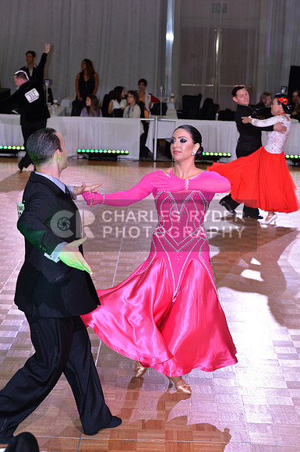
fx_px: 1128
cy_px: 226
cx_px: 150
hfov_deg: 15.1
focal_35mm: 90
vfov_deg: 22.7
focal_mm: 90
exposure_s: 1/250
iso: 2000
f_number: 6.3
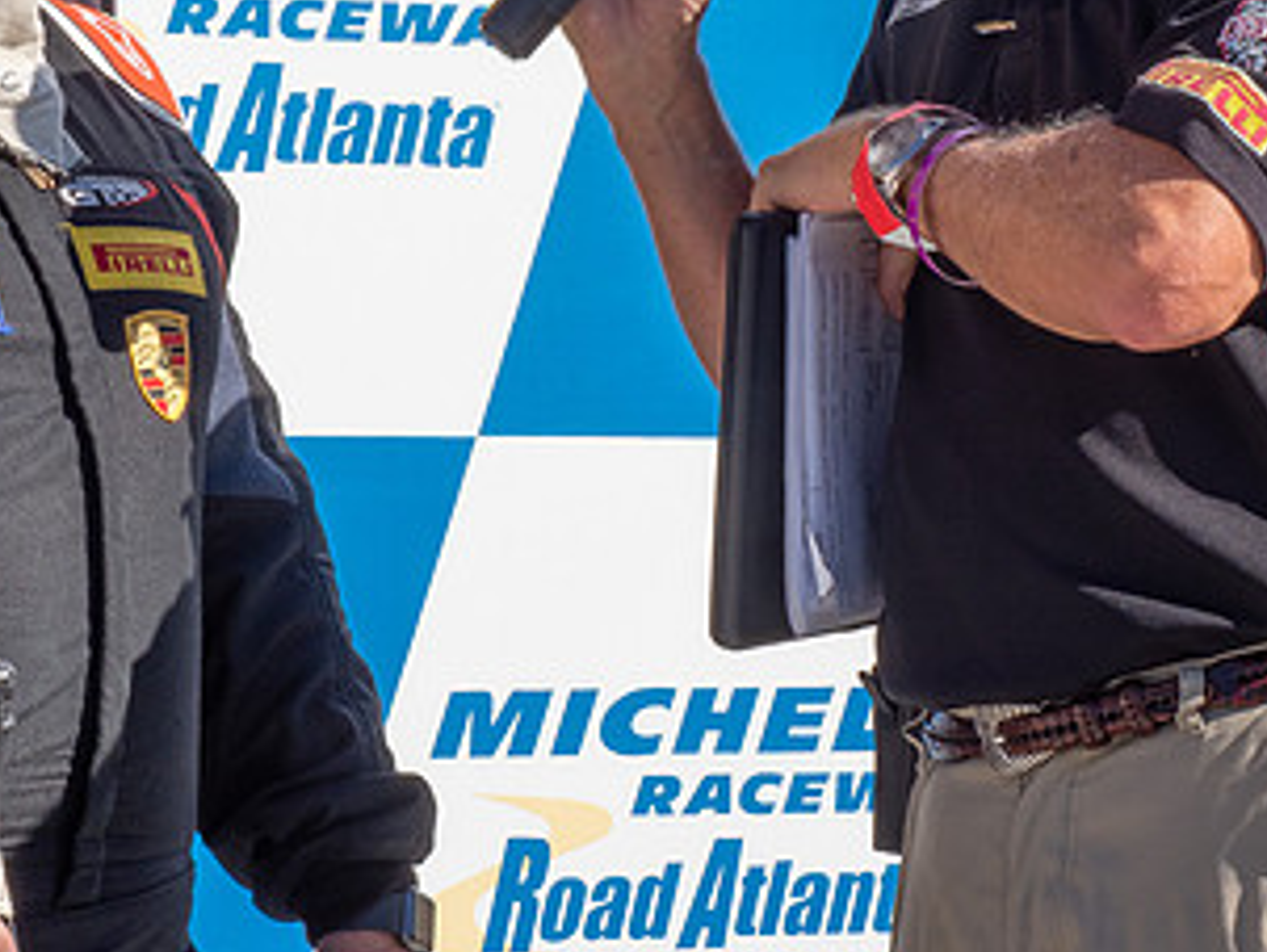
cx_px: 449
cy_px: 161
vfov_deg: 8.8
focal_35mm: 169
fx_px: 6191
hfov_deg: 11.7
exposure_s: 1/80
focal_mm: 44
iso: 200
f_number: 18
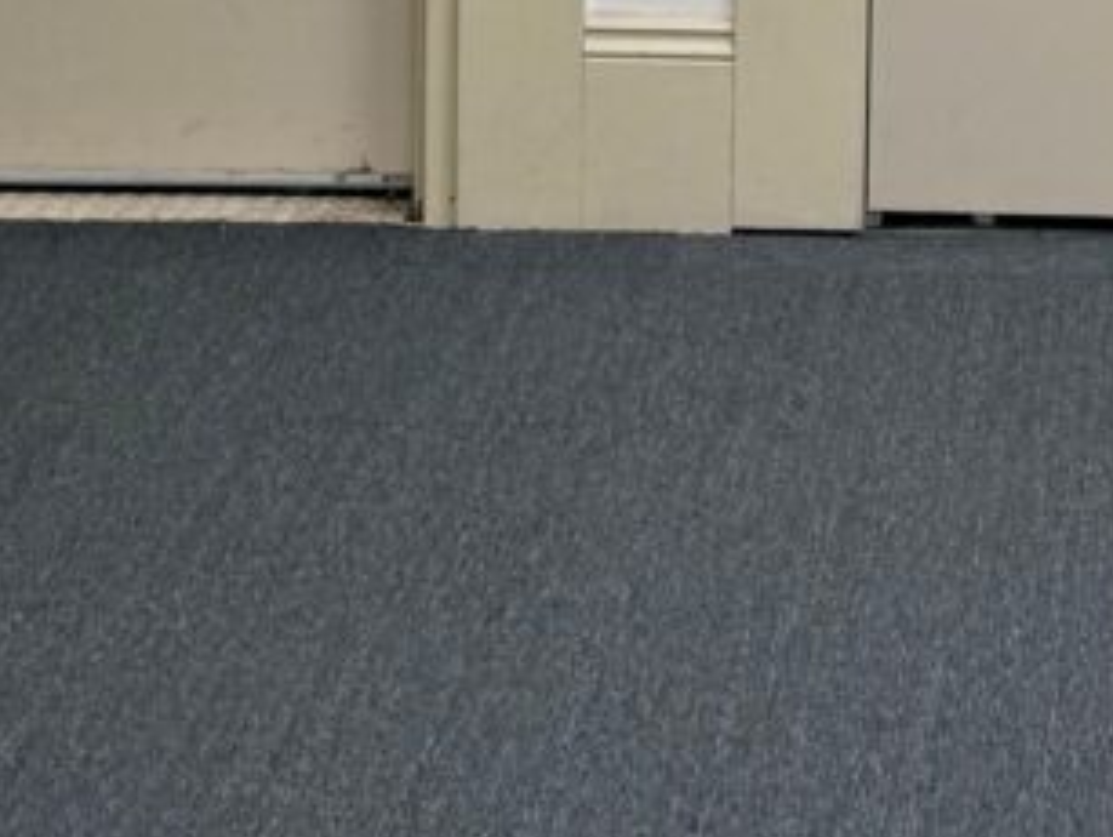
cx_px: 1113
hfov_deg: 13.8
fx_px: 4537
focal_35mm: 141
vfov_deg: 9.9
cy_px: -753
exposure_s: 1/100
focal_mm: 6.76
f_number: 1.78
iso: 80
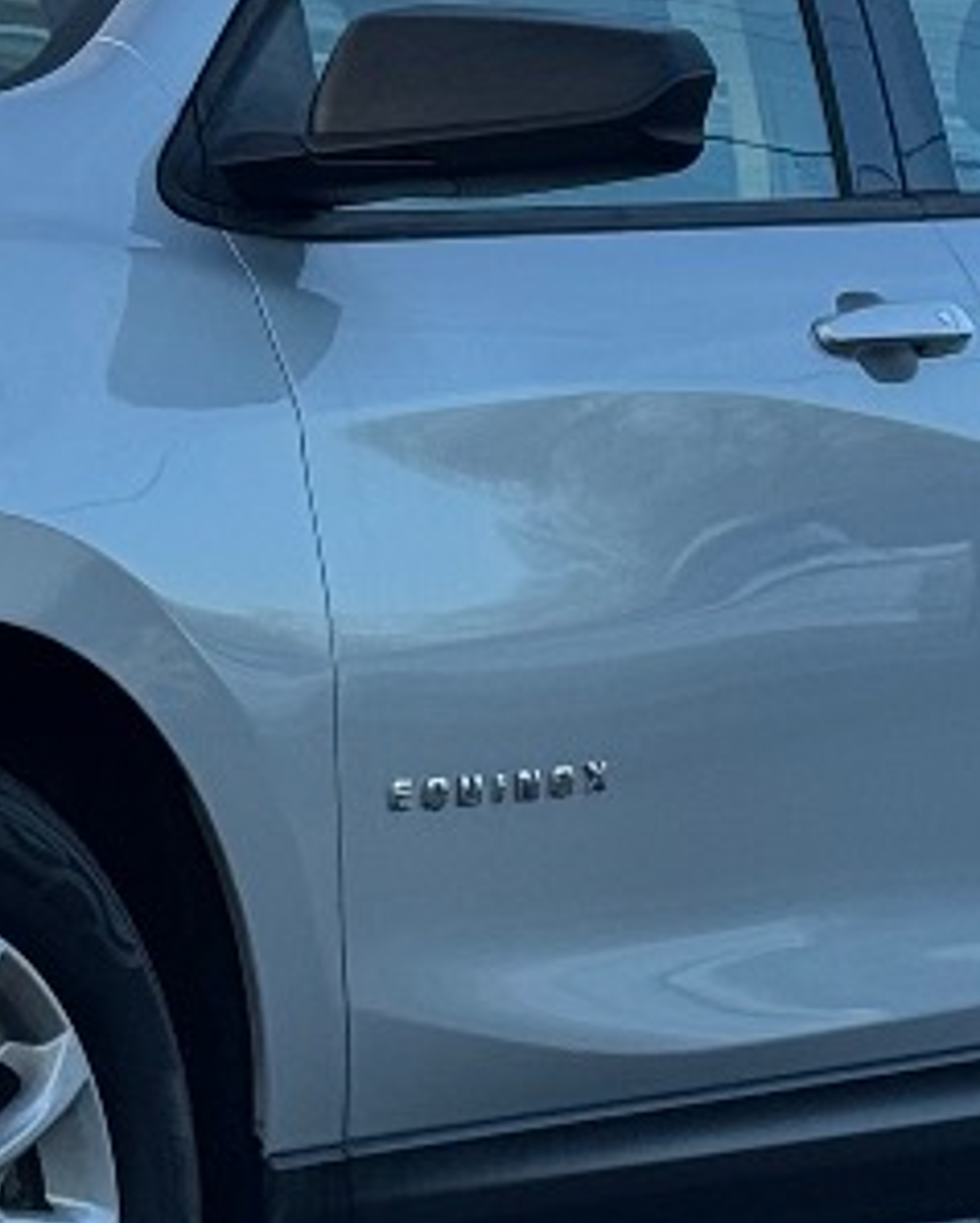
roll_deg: +0.2
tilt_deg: +2.1
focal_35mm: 227
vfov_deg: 8.5
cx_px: -465
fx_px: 8222
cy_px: 128
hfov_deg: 6.7
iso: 64
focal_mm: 6.76
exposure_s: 1/470
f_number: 1.78
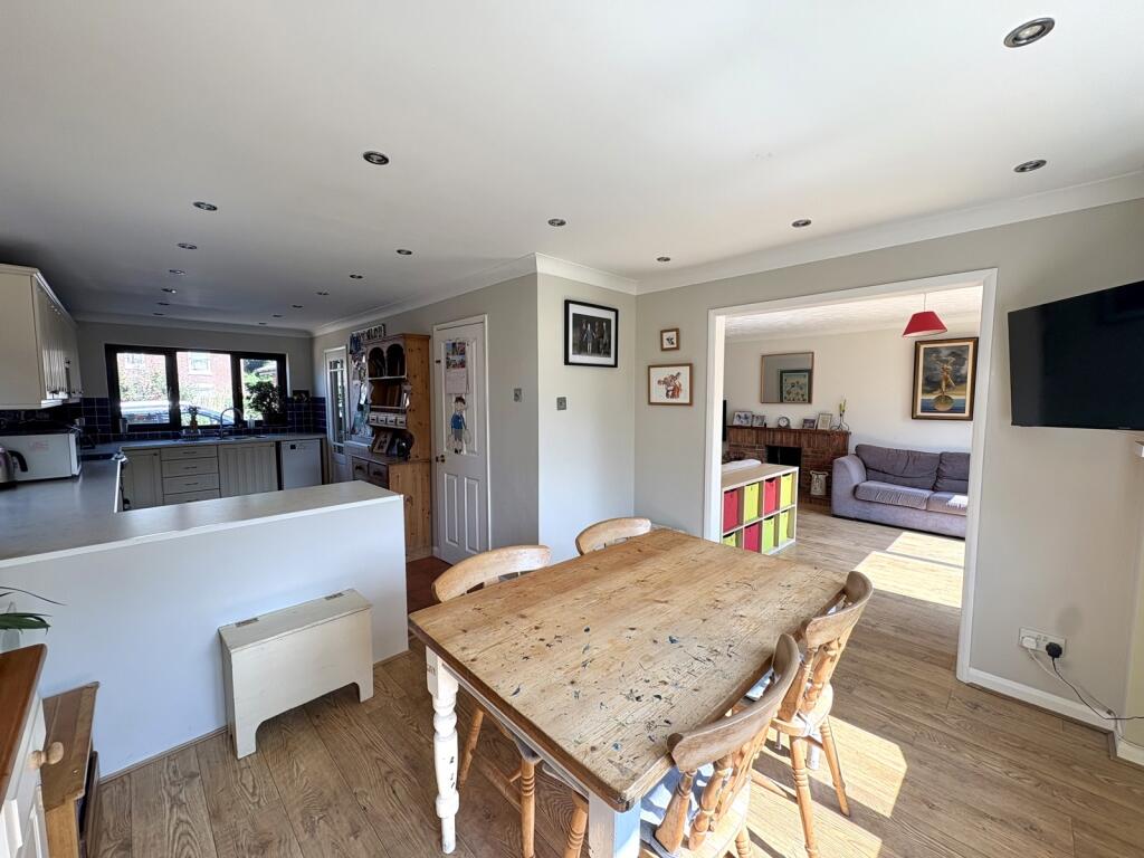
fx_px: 463
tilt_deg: -4.5
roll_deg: +0.5
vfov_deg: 85.7
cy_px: 429
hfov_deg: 102.1
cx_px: 572
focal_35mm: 14
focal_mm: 2.22
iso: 40
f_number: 2.2
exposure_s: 1/111
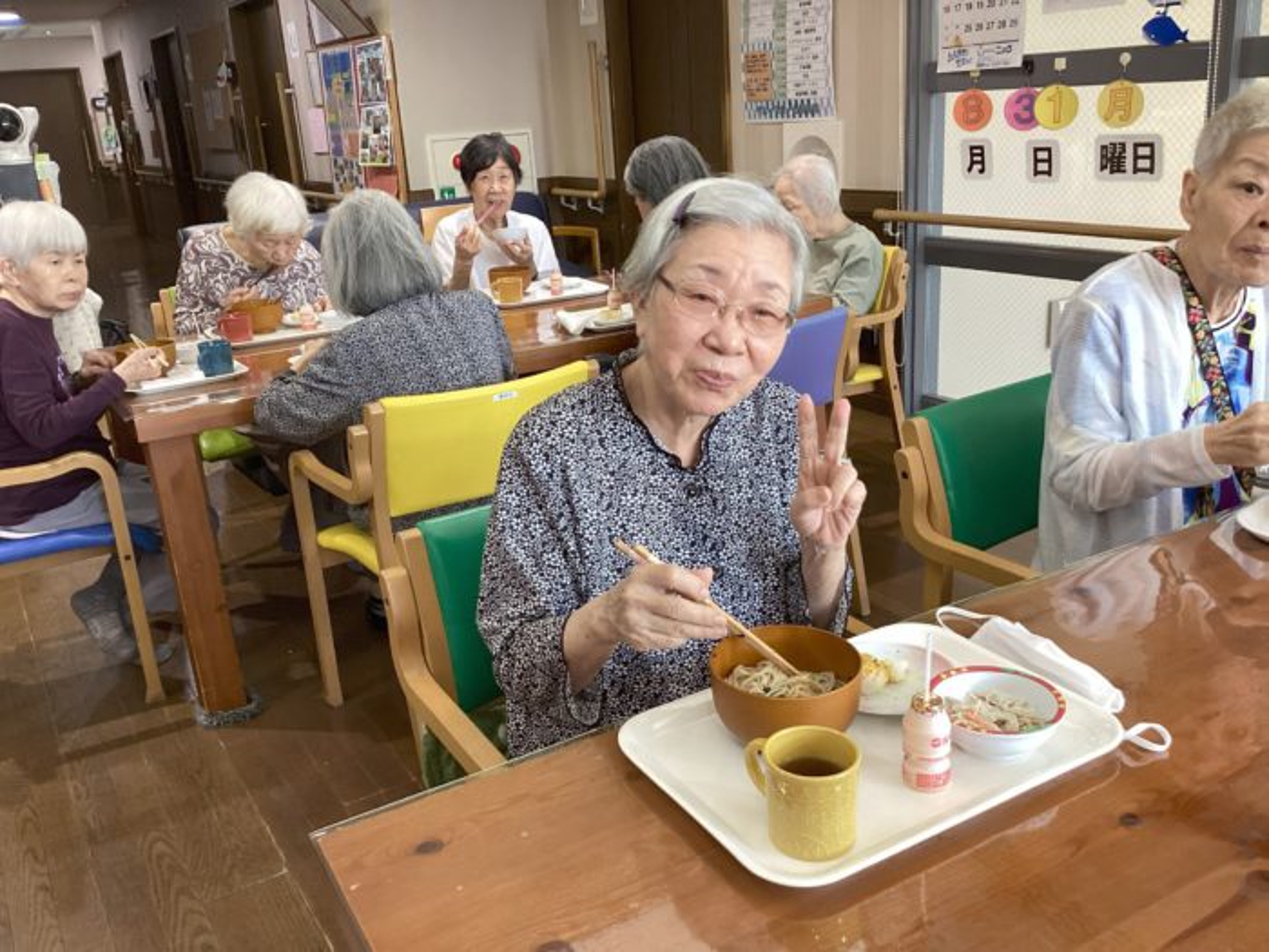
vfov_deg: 45.4
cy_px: 476
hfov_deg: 58.4
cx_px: 634
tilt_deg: -17.9
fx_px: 1136
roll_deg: +4.1
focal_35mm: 31
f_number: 2.4
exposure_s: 1/50
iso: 160
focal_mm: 3.3
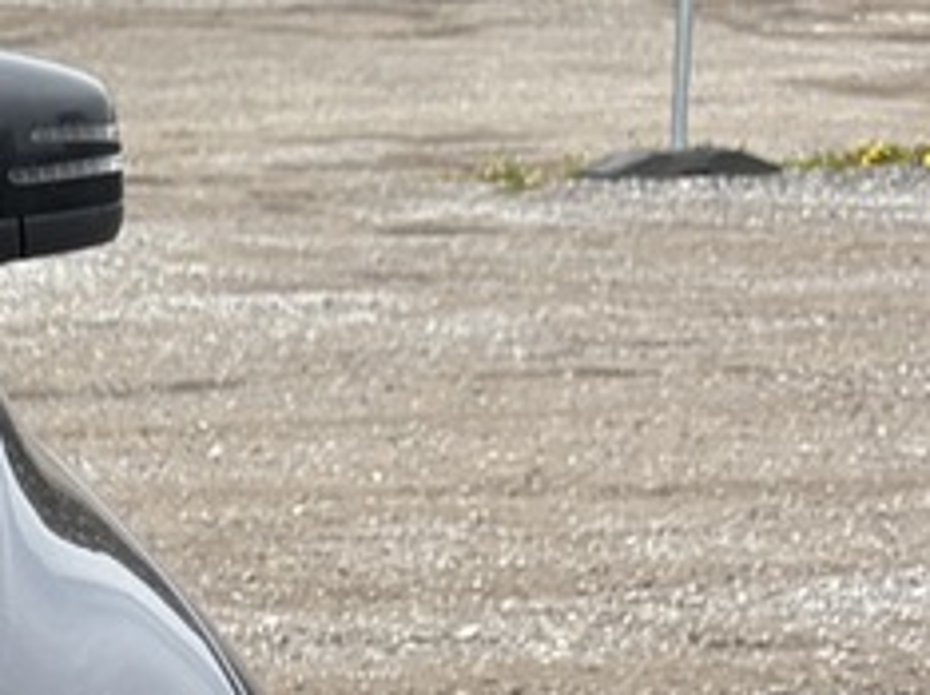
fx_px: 4777
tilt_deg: -13.3
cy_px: 1199
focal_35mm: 178
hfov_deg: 10.0
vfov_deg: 8.1
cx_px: -1153
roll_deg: +1.1
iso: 50
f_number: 1.6
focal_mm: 5.96
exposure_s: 1/884
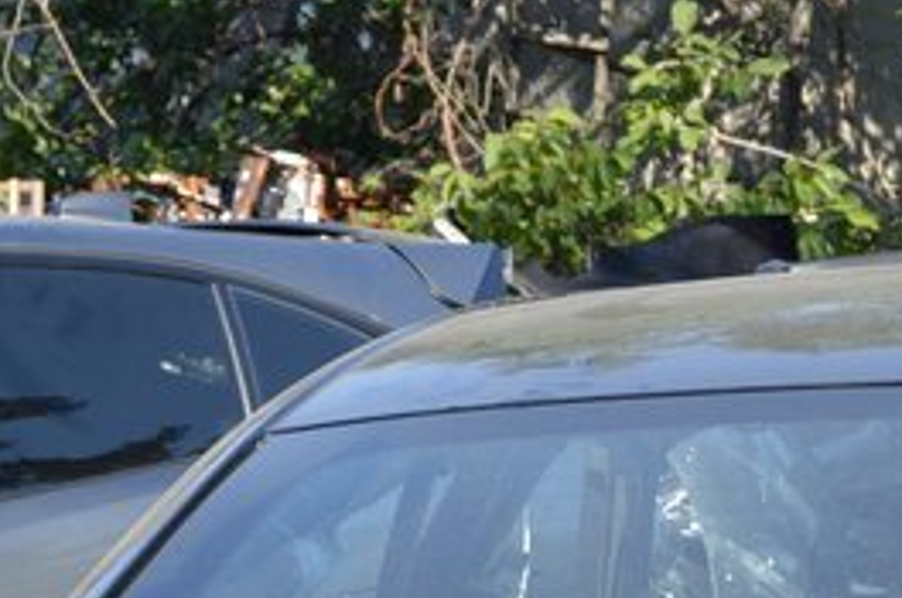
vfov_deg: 8.3
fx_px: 4077
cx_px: 1305
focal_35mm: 163
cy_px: 627
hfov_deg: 12.1
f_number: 7.1
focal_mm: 28
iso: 100
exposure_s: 1/200
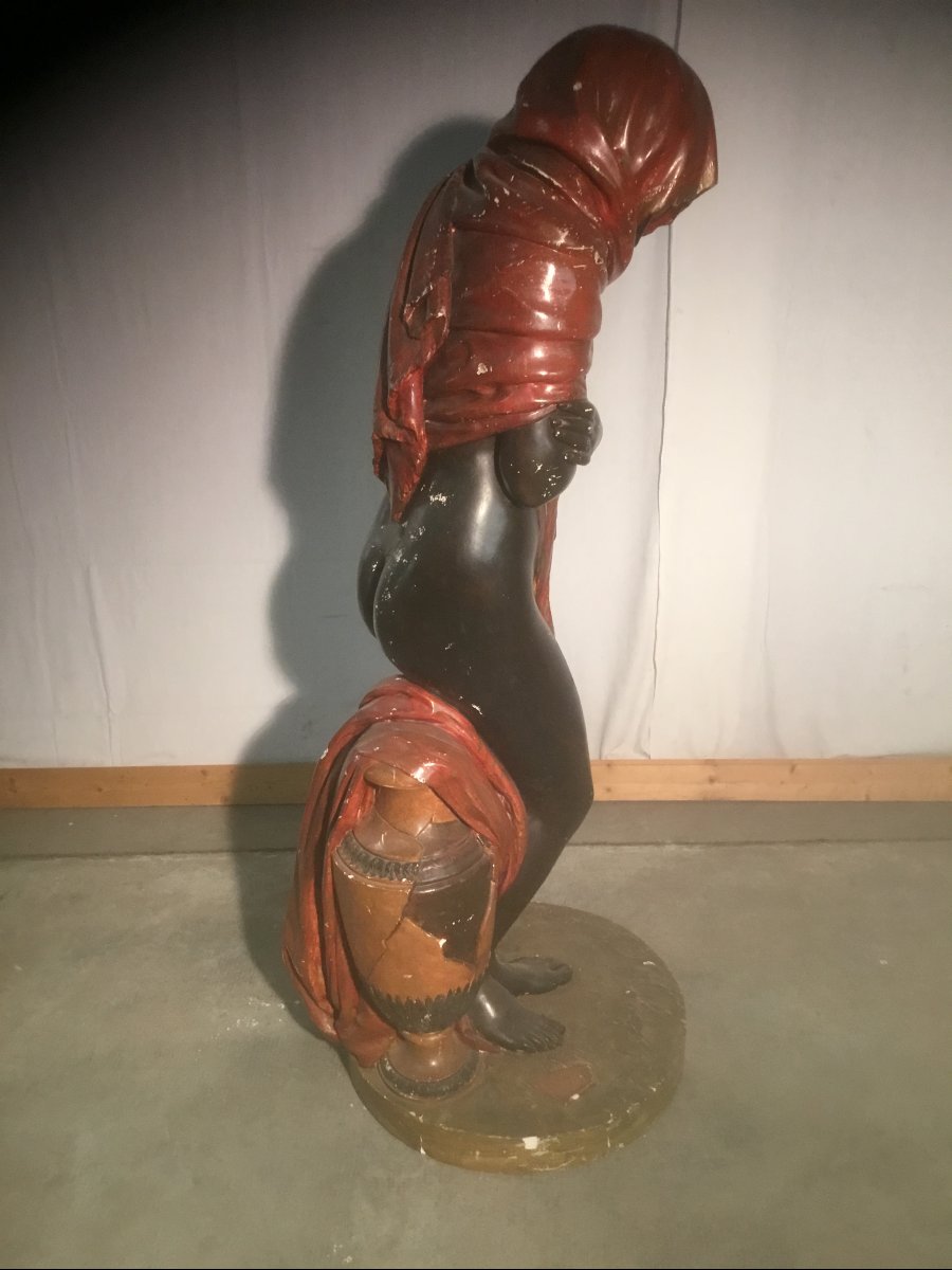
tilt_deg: -22.6
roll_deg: +1.4
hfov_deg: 45.4
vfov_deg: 58.4
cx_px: 476
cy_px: 635
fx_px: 1137
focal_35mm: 31
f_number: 2.4
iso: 125
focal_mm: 3.3
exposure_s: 1/33
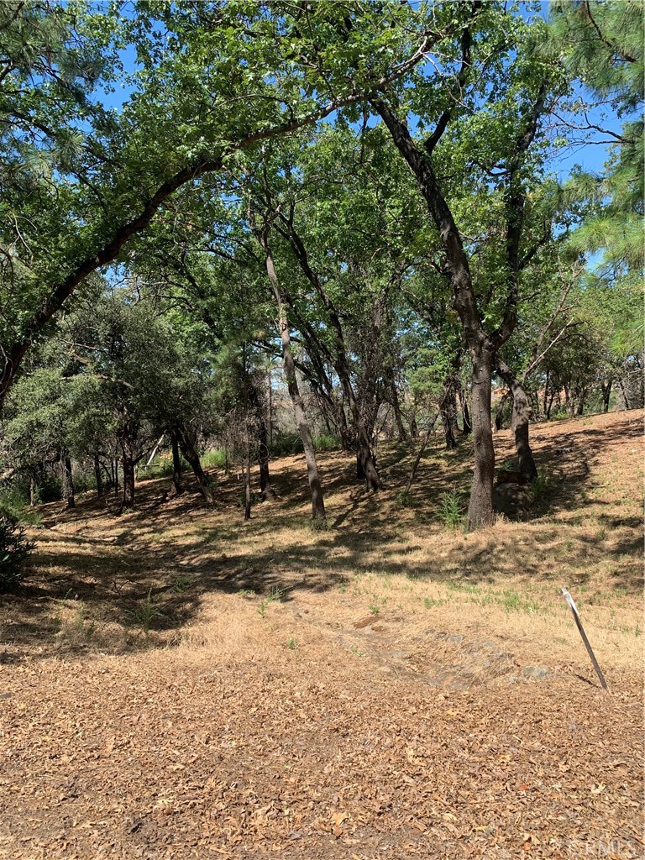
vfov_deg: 67.3
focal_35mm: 26
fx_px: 646
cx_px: 322
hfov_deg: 53.1
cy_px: 430
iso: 25
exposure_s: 1/1088
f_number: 1.8
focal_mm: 4.25
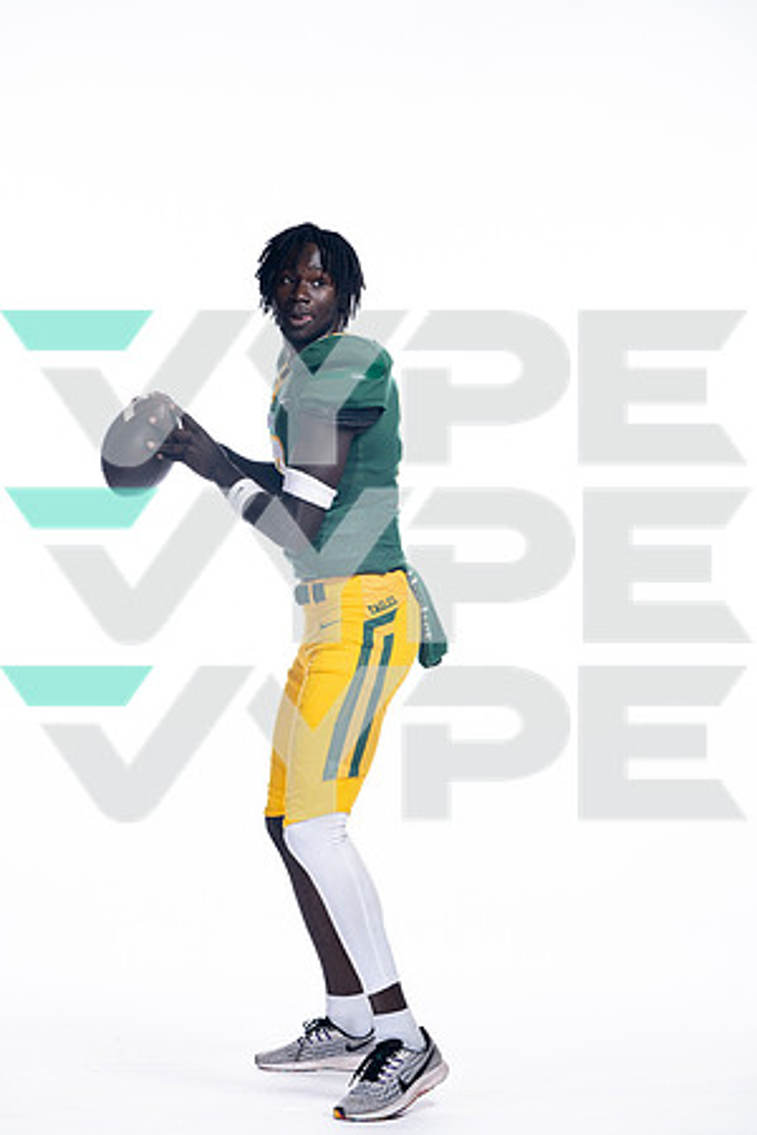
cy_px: 568
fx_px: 3438
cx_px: 378
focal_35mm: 109
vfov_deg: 18.8
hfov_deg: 12.6
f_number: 6.3
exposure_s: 1/250
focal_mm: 109
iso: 400
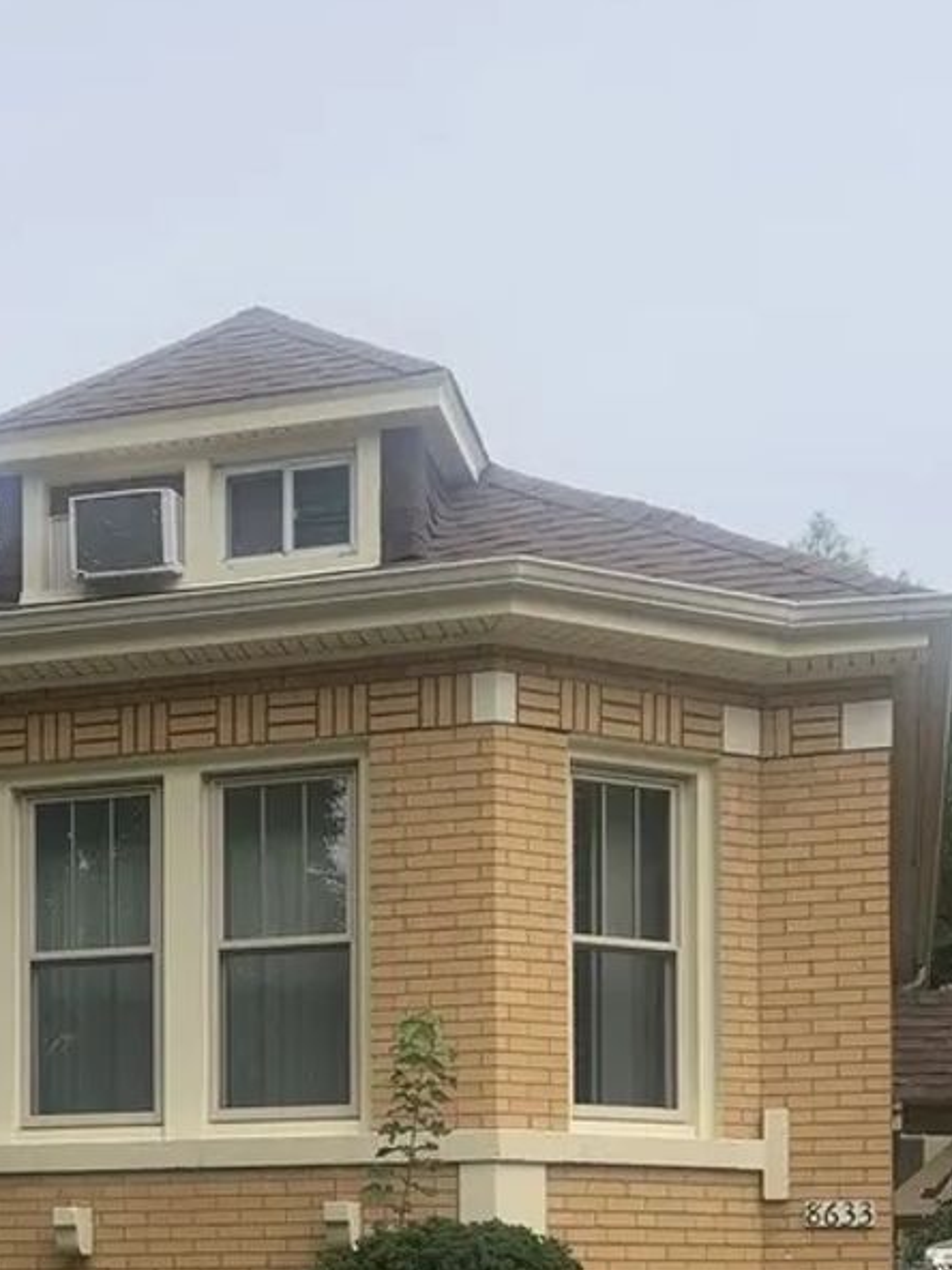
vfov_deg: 30.1
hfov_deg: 24.0
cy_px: 1250
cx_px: 165
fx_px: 2200
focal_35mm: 60
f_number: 1.8
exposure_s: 1/1689
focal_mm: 4.25
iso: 25
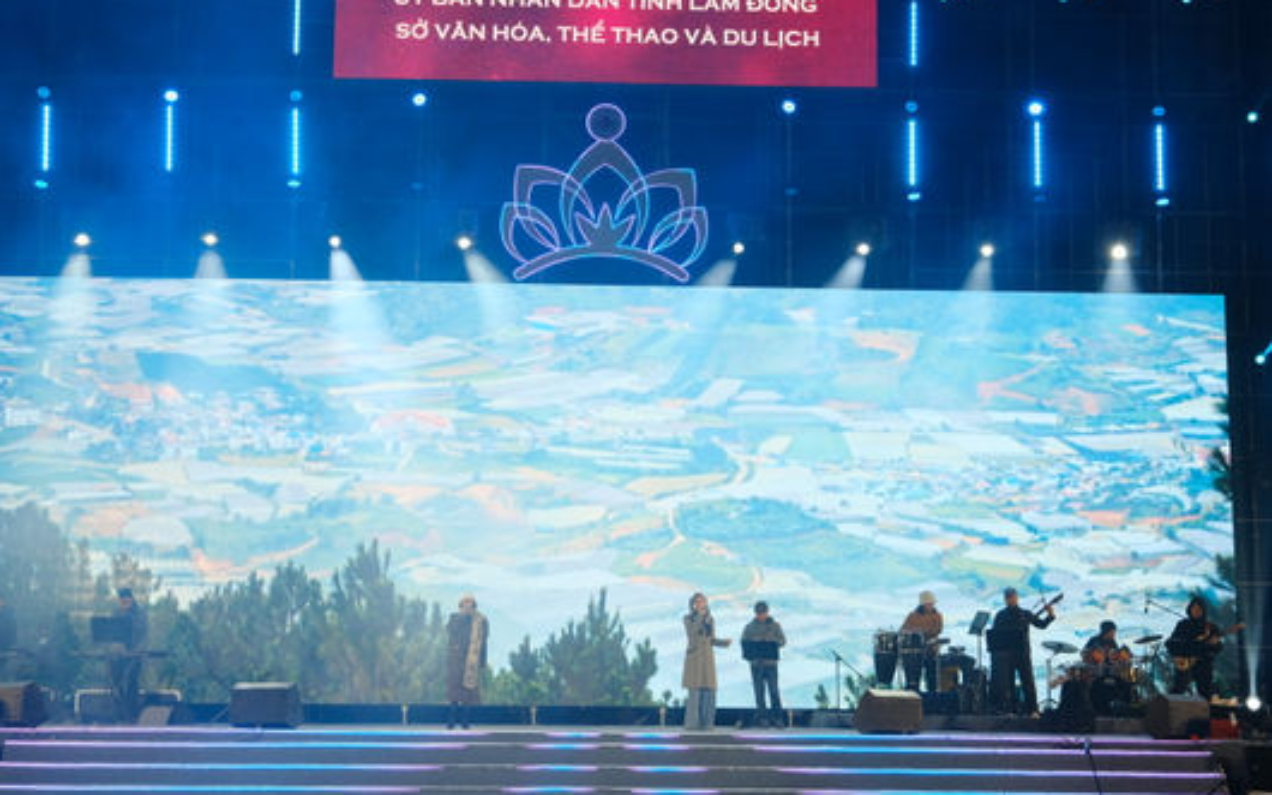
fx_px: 1837
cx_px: 626
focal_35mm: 53
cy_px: 365
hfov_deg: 38.2
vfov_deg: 24.4
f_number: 4.5
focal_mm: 34.2
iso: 1250
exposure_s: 1/250
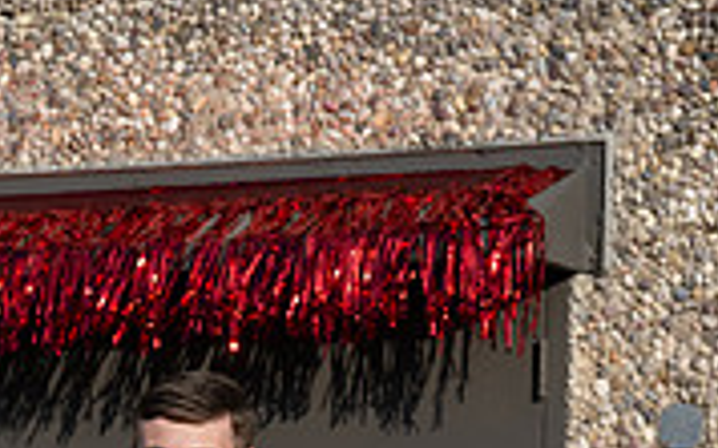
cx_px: 169
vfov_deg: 7.0
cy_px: 892
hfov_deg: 11.6
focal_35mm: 180
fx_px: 3520
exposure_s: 1/2000
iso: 320
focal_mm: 70
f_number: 5
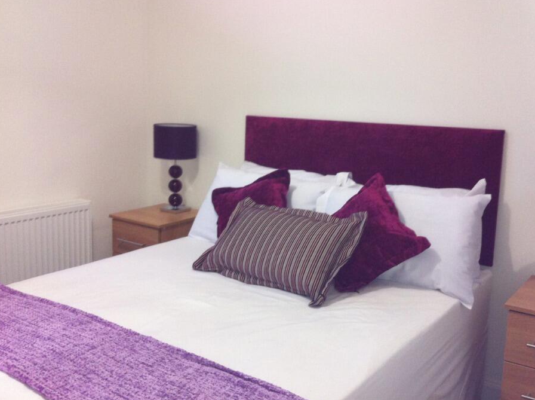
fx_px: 617
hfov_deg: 46.8
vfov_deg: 35.8
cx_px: 291
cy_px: 185
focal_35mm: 40
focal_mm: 3.85
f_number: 2.8
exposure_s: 1/15
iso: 160
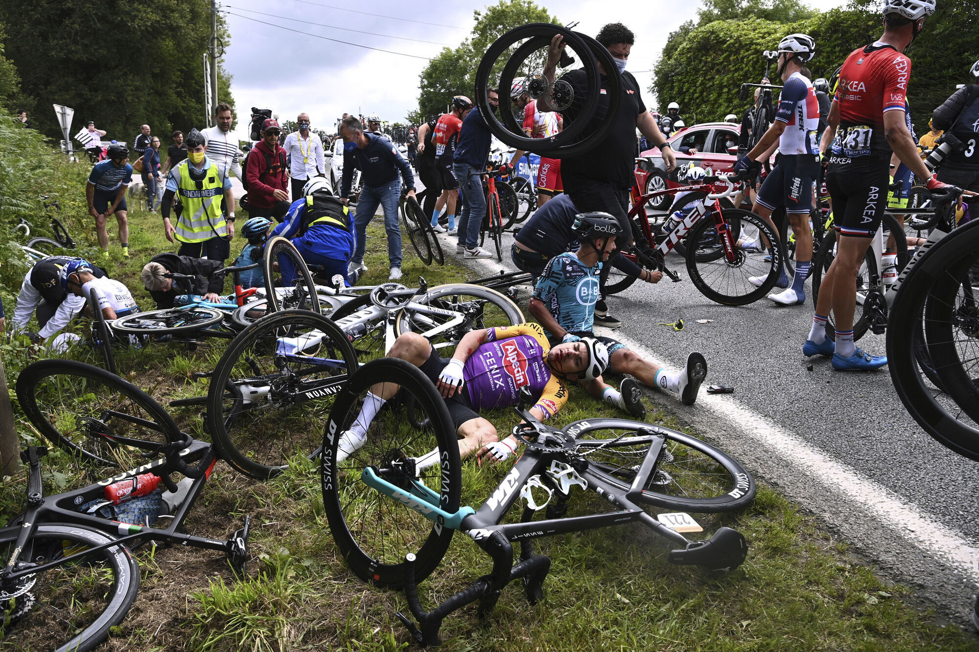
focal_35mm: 31
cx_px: 490
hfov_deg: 60.3
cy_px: 326
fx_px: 843
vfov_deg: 42.3
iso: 320
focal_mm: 31
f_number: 6.3
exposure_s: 1/800
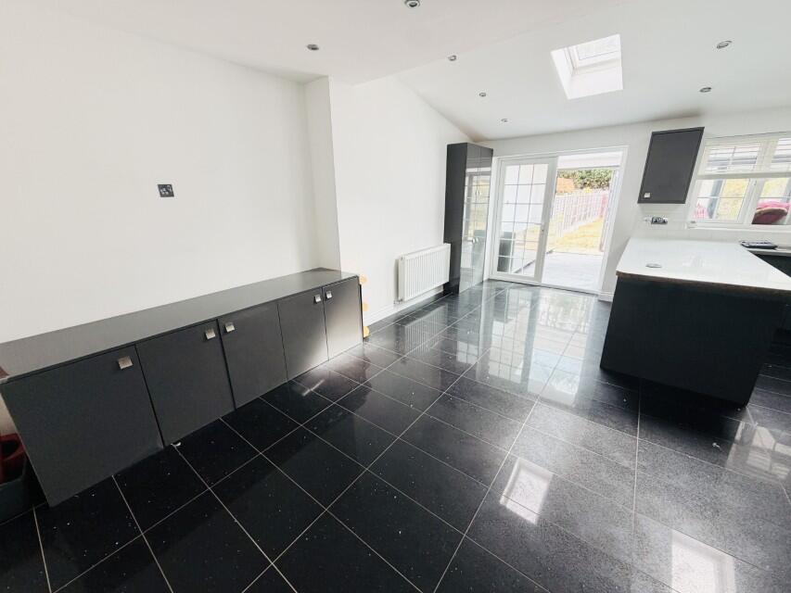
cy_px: 296
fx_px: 320
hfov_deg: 102.1
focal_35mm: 14
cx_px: 396
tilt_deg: -17.5
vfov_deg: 85.7
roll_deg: +0.5
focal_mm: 2.22
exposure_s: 1/121
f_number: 2.2
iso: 200
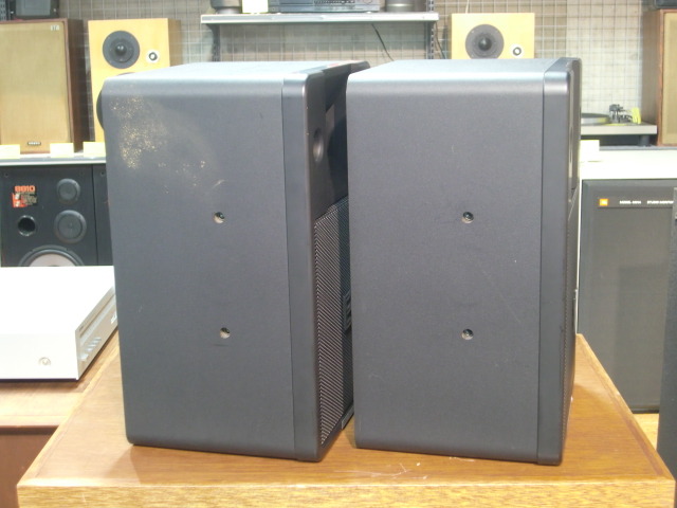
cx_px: 338
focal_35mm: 55
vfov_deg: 26.6
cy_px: 254
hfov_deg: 34.9
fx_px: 1076
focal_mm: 9.8
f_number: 3.6
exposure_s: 1/2.5
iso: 200
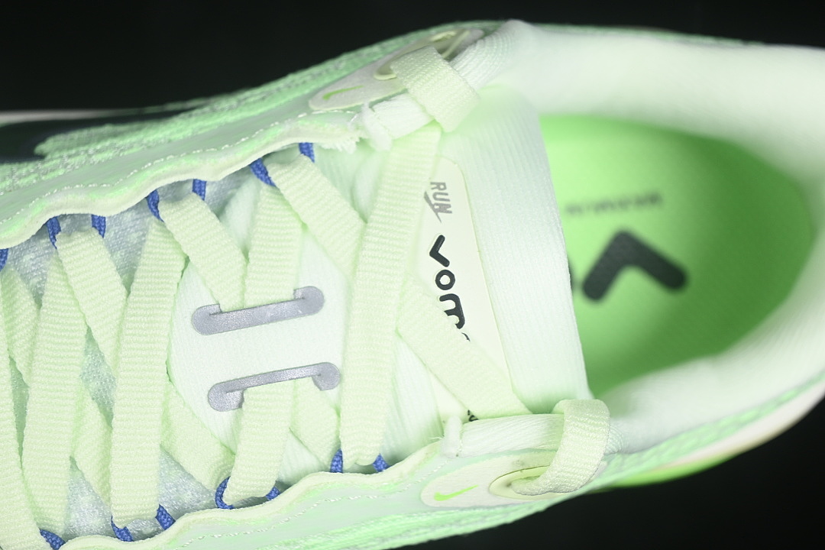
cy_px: 275
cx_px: 412
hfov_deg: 27.0
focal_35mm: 75
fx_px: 1719
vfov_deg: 18.2
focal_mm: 50
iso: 160
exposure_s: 1/80
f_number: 7.1
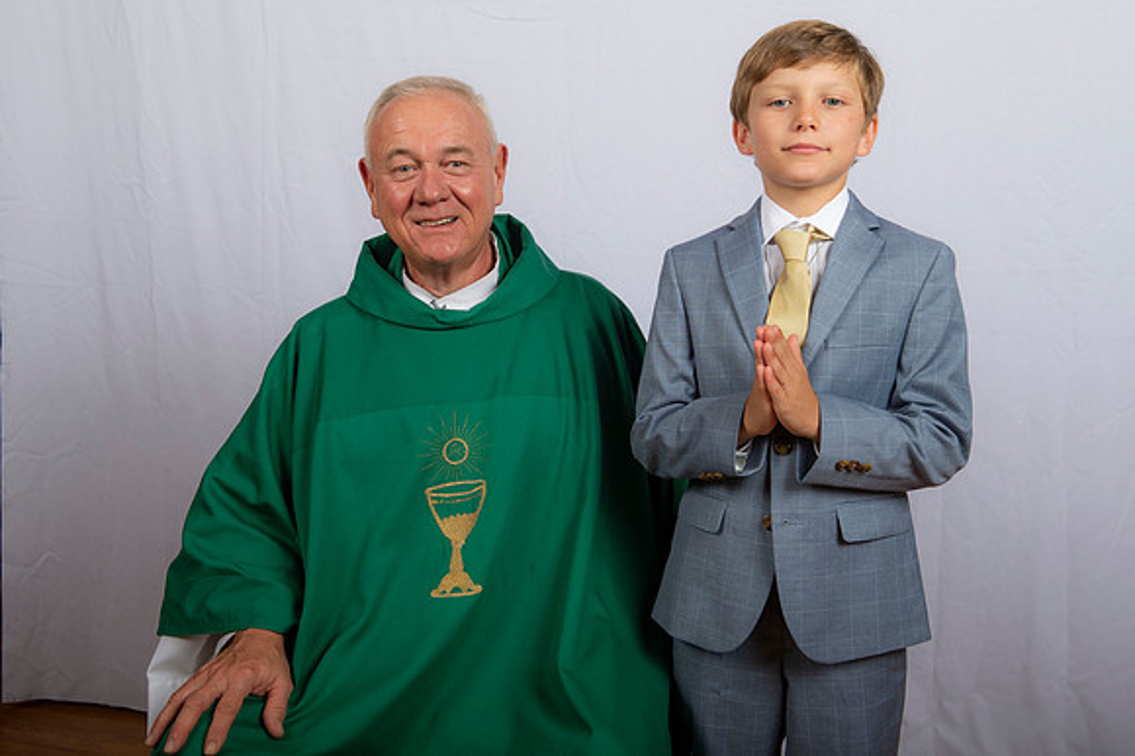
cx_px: 568
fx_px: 1512
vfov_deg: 28.0
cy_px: 378
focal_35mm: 48
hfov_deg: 41.1
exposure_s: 1/200
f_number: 8
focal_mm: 48
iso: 320
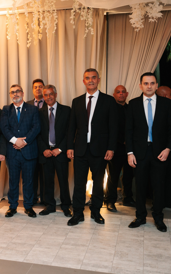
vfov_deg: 37.5
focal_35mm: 54
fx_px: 403
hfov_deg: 22.9
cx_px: -7
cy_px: 137
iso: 1000
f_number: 2.2
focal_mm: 35
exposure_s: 1/200
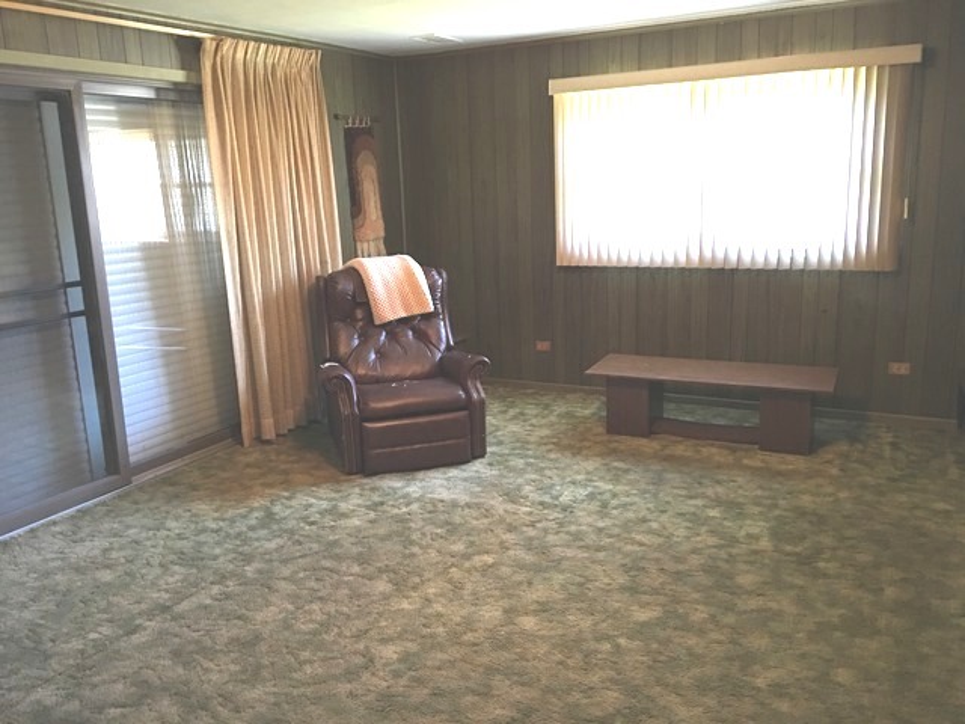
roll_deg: +1.9
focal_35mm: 29
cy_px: 362
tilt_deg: -10.7
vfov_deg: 48.2
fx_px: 808
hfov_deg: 61.7
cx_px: 482
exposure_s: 1/10
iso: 100
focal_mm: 4.15
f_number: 2.2
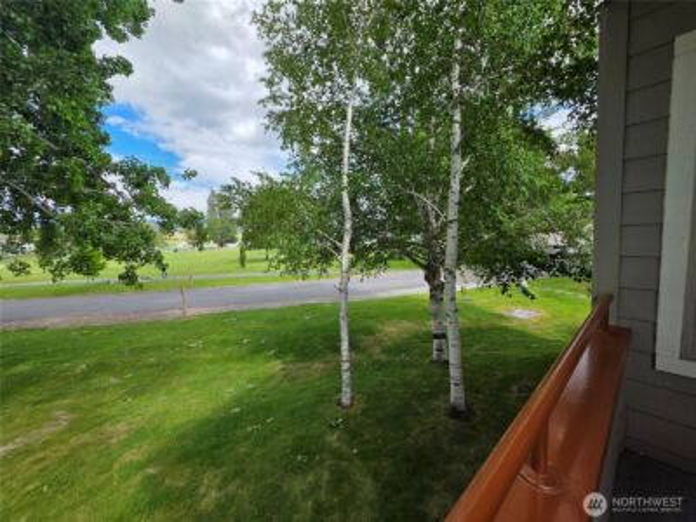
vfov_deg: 89.9
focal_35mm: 13
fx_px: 261
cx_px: 348
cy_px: 261
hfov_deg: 106.2
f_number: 1.9
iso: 40
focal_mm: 2.2
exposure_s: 1/1157
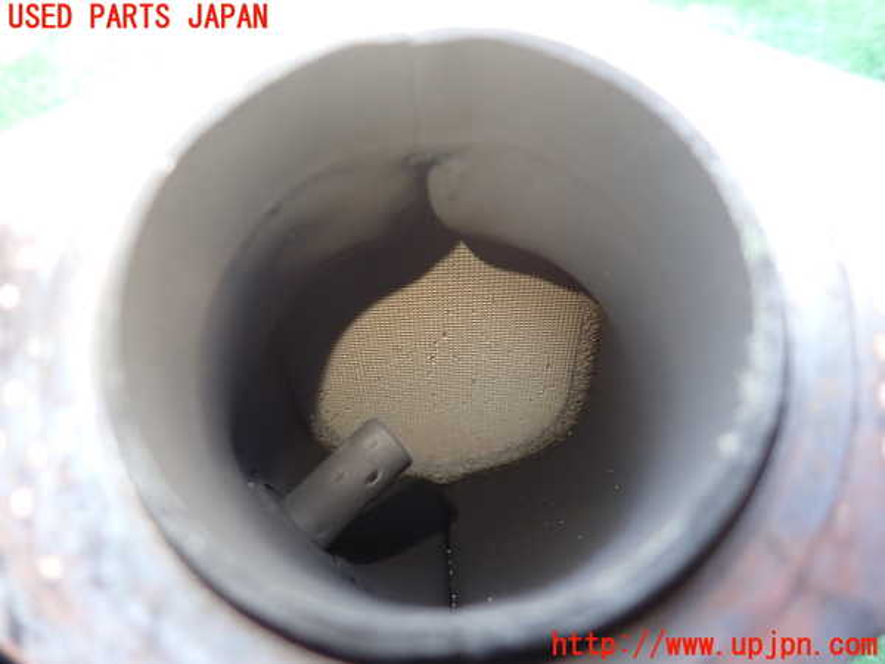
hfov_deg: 69.4
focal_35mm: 25
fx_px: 639
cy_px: 332
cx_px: 442
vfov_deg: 54.9
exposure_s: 1/40
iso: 200
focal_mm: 4.5
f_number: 2
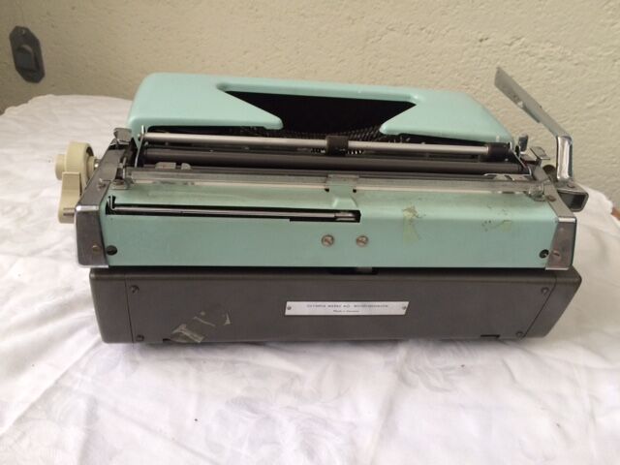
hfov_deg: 61.7
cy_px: 232
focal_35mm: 29
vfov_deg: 48.2
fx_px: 519
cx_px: 310
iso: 64
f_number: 2.2
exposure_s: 1/33
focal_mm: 4.15
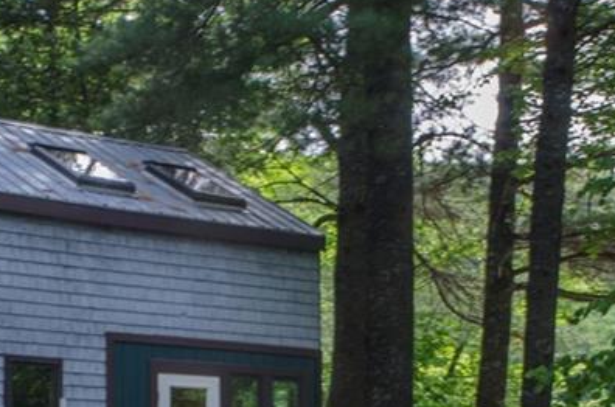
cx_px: 250
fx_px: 1585
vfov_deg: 14.1
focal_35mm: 93
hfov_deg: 21.9
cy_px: 504
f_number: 22
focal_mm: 24
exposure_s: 1/8
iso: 200
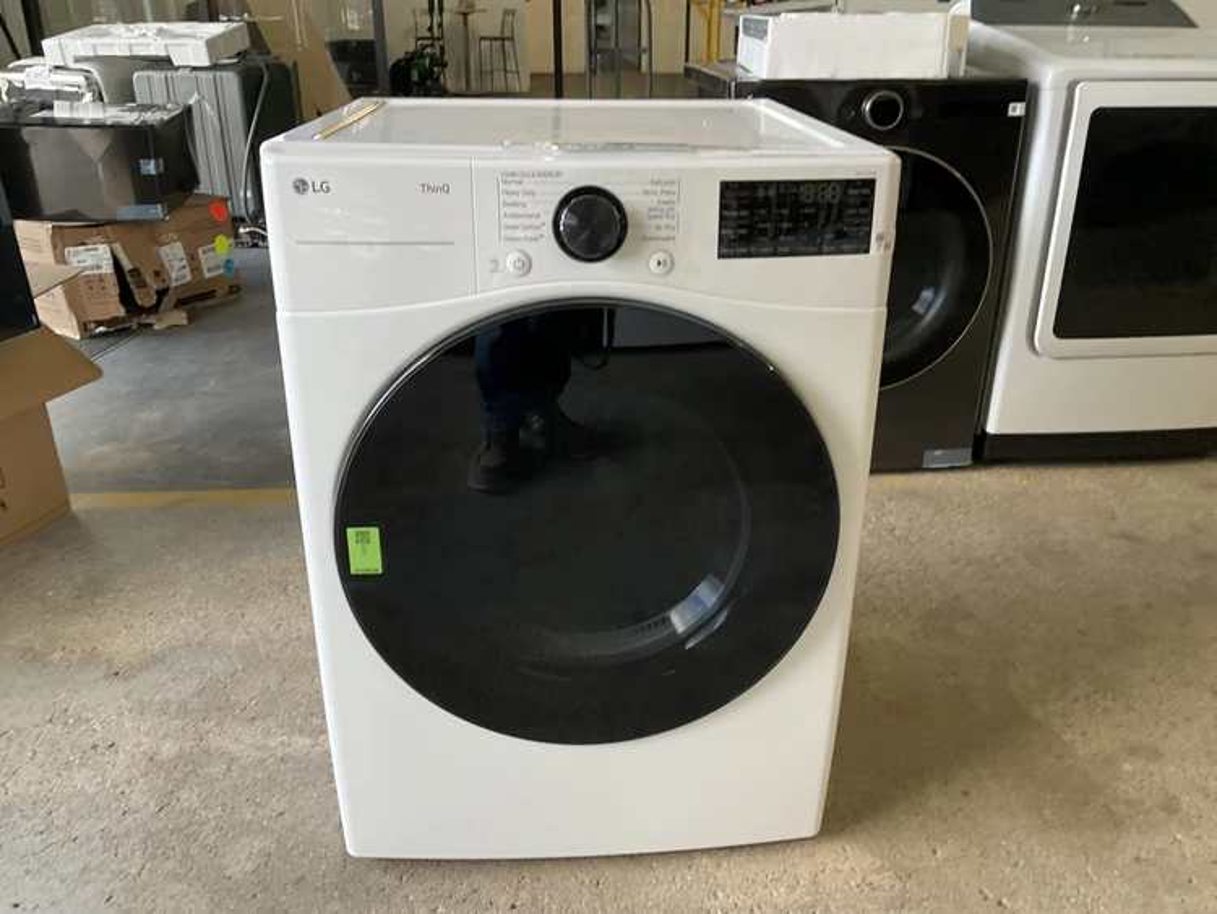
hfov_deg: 61.6
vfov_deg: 48.3
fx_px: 1020
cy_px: 457
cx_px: 608
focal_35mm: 29
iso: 80
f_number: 1.8
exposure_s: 1/60
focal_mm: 3
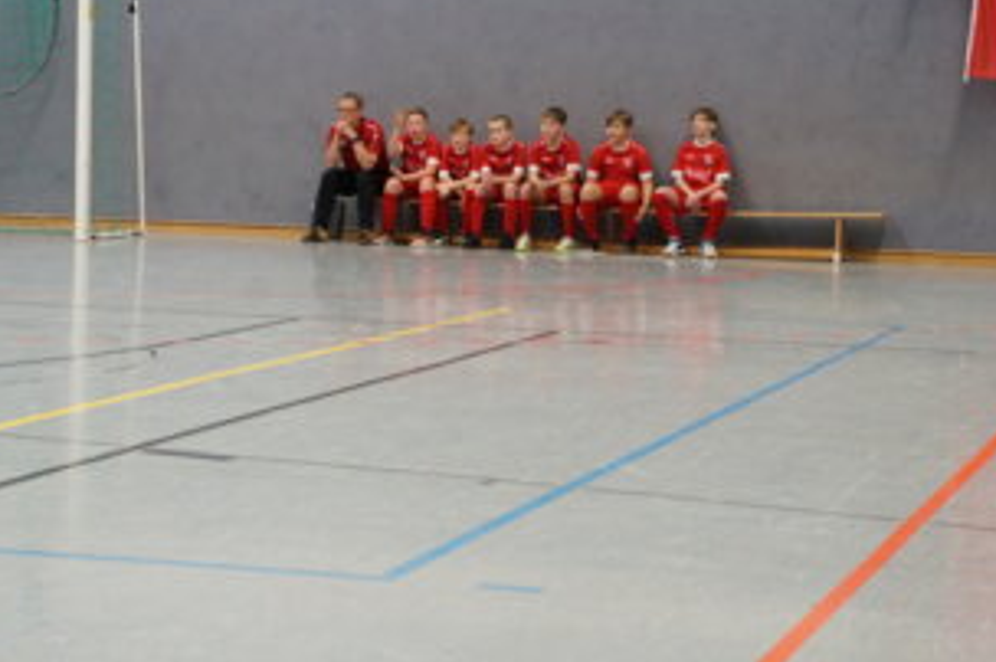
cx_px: 410
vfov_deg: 12.6
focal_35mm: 109
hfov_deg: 18.8
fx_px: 3003
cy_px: 262
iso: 3200
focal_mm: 55
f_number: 7.1
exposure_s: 1/100
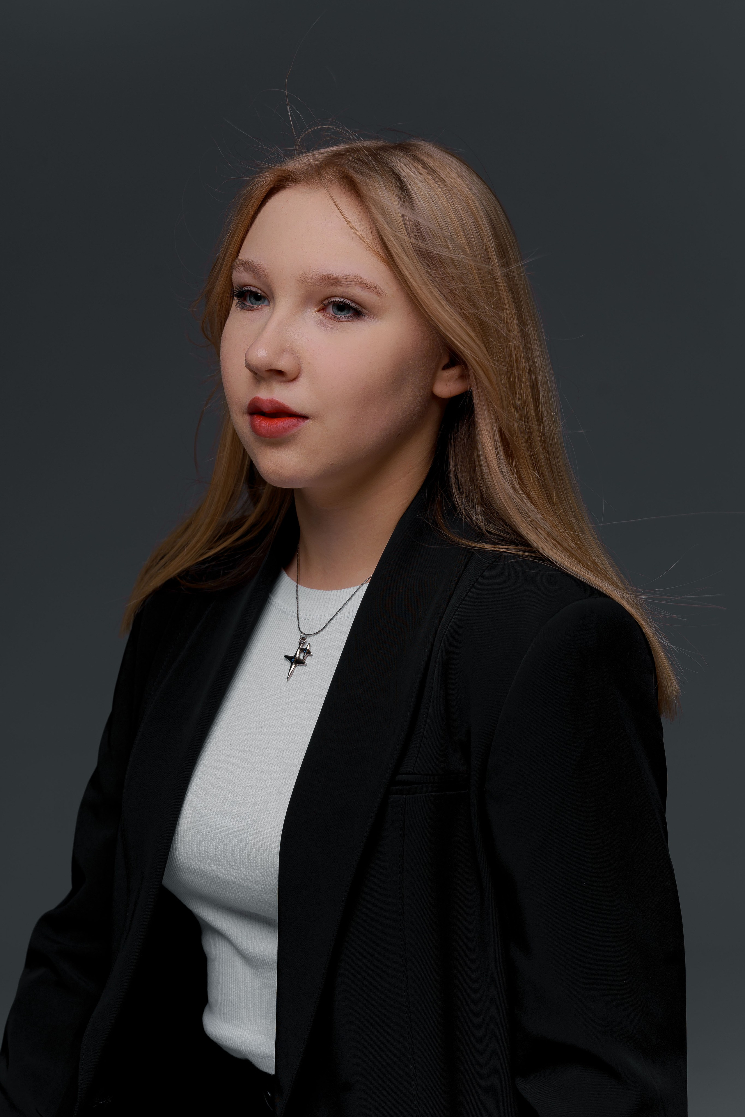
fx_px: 2545
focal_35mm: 82
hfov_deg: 16.7
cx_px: 372
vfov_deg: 24.8
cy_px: 558
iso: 100
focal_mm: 82
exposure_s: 1/125
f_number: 7.1
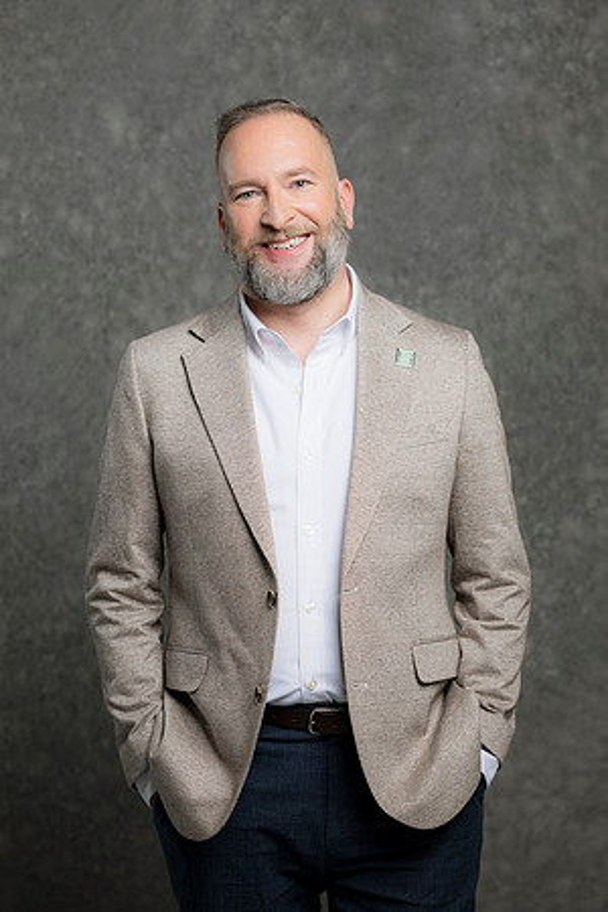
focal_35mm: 85
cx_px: 304
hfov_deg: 16.1
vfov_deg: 23.9
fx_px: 2153
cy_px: 456
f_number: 5
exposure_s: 1/200
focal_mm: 85
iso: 125
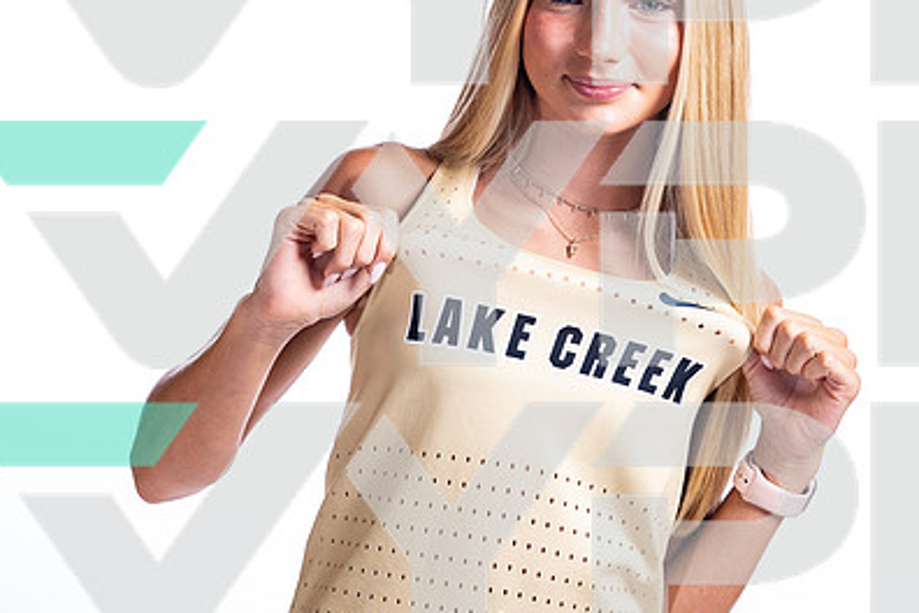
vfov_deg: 16.0
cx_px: 580
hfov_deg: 23.8
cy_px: 175
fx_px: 2170
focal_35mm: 85
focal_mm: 50
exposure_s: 1/250
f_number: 5.6
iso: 400
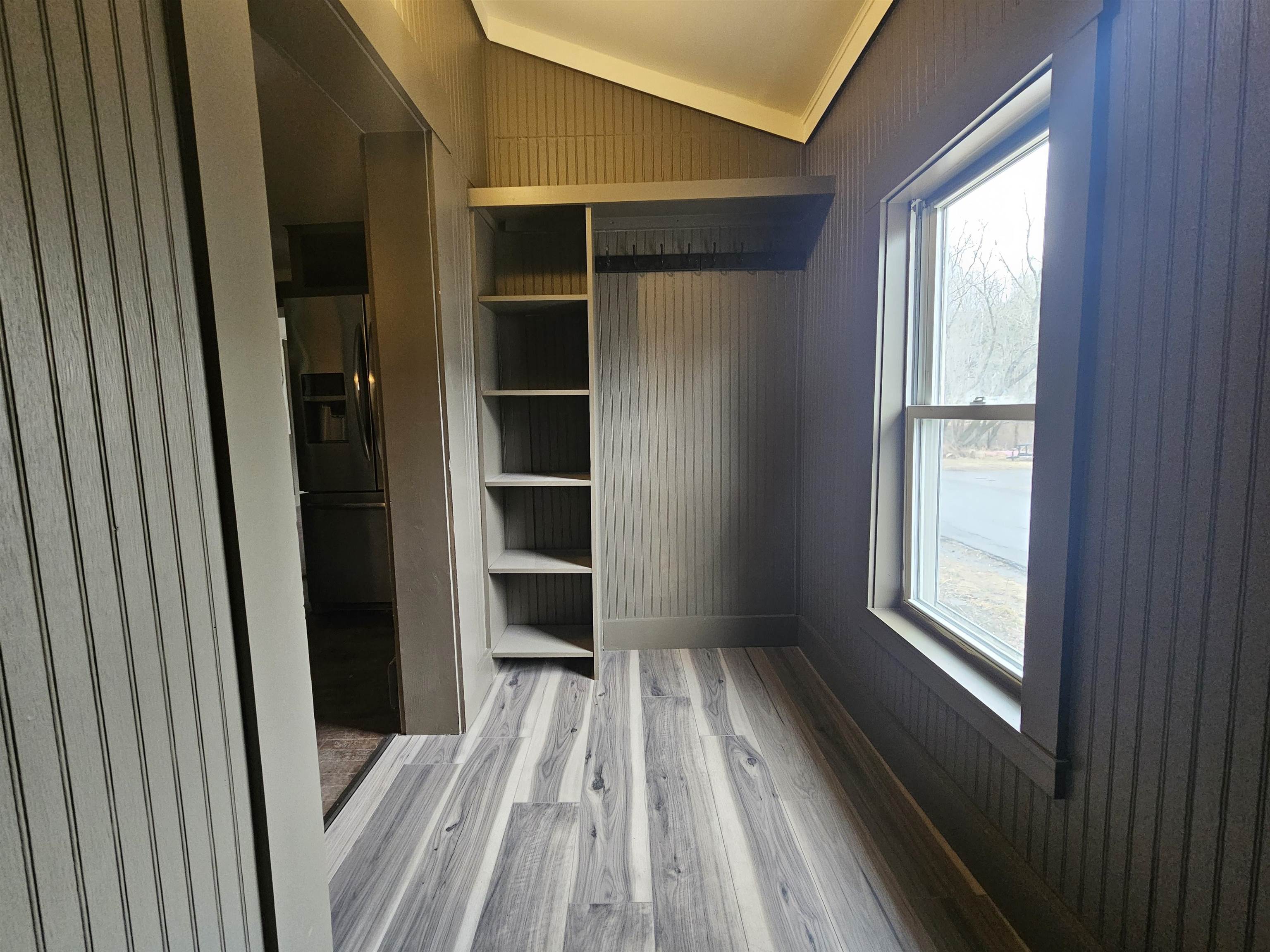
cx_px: 635
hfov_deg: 106.2
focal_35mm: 13
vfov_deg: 89.9
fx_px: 477
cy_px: 476
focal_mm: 2.2
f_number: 2.2
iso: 400
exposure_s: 1/40
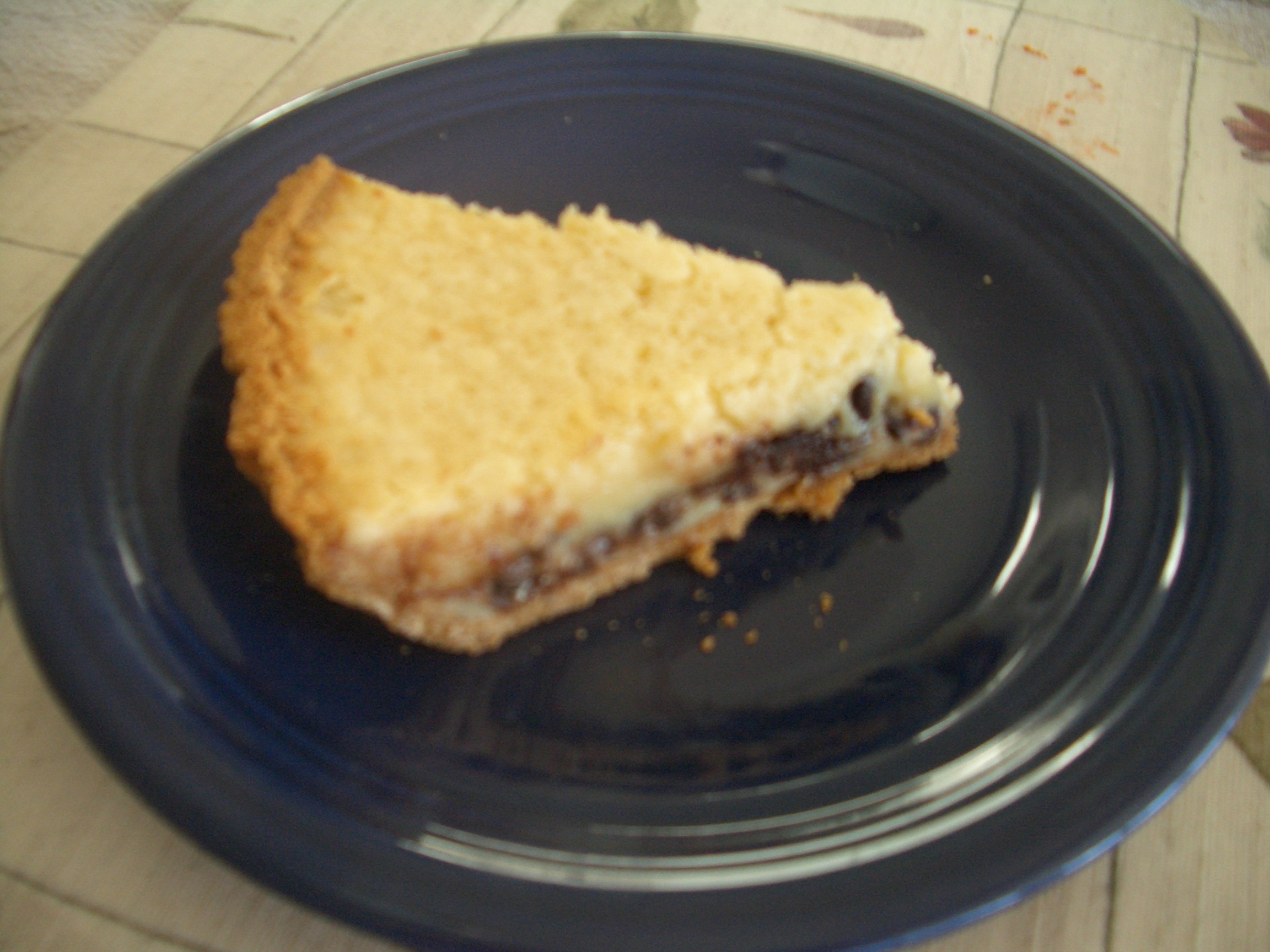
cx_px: 635
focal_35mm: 35
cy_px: 476
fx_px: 1284
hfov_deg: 52.6
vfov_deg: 40.7
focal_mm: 5.8
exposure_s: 1/80
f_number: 2.6
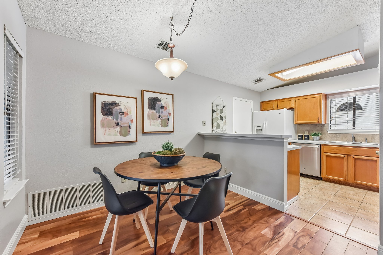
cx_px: 192
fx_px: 149
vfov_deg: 81.2
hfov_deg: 104.3
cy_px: 128
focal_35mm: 14
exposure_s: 1/15
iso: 900
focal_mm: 14
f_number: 8
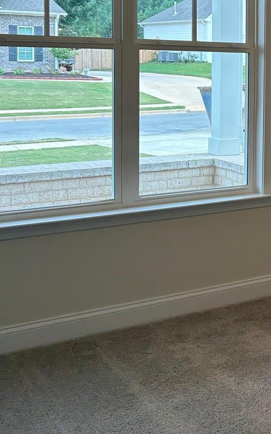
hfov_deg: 19.7
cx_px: 342
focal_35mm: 61
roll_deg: -0.5
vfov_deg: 32.6
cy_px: 92
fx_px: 721
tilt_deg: -2.9
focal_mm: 5.7
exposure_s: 1/160
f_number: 1.5
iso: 64
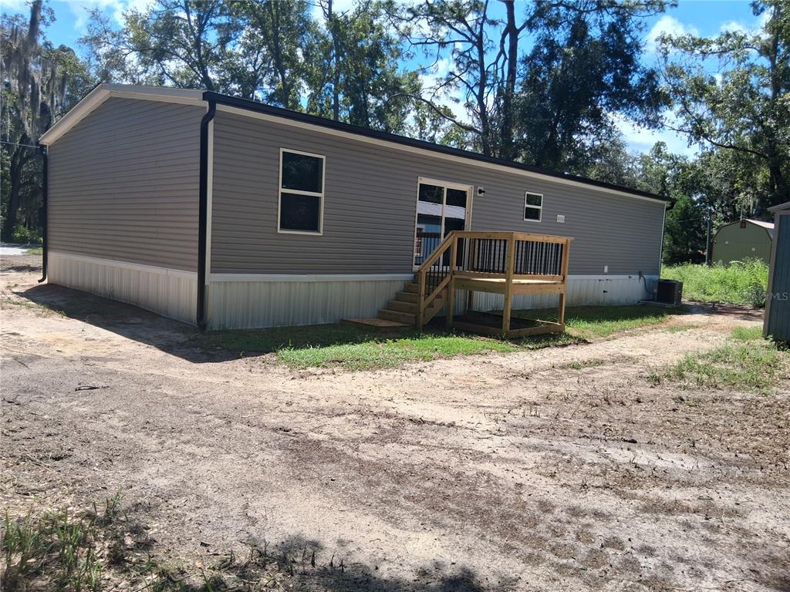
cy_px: 296
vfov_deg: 53.1
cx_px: 395
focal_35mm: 26
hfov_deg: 67.3
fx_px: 593
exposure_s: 1/459
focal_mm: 3.98
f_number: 1.8
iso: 25
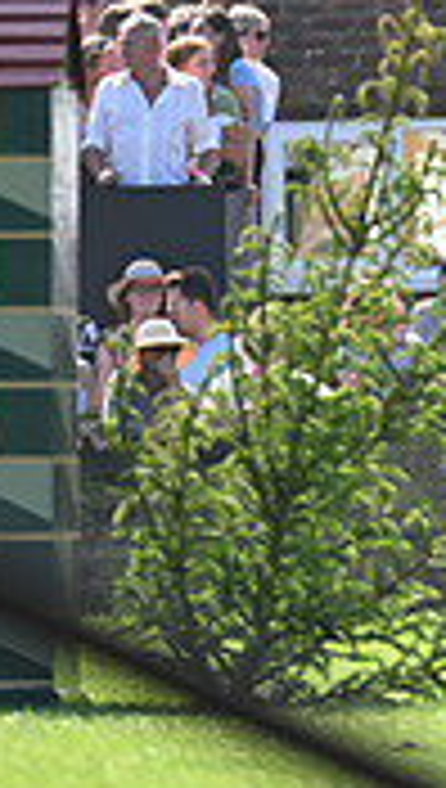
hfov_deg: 0.9
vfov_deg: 1.6
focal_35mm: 1388
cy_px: 353
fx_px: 29056
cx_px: 991
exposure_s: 1/1250
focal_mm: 400
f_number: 4.5
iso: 500
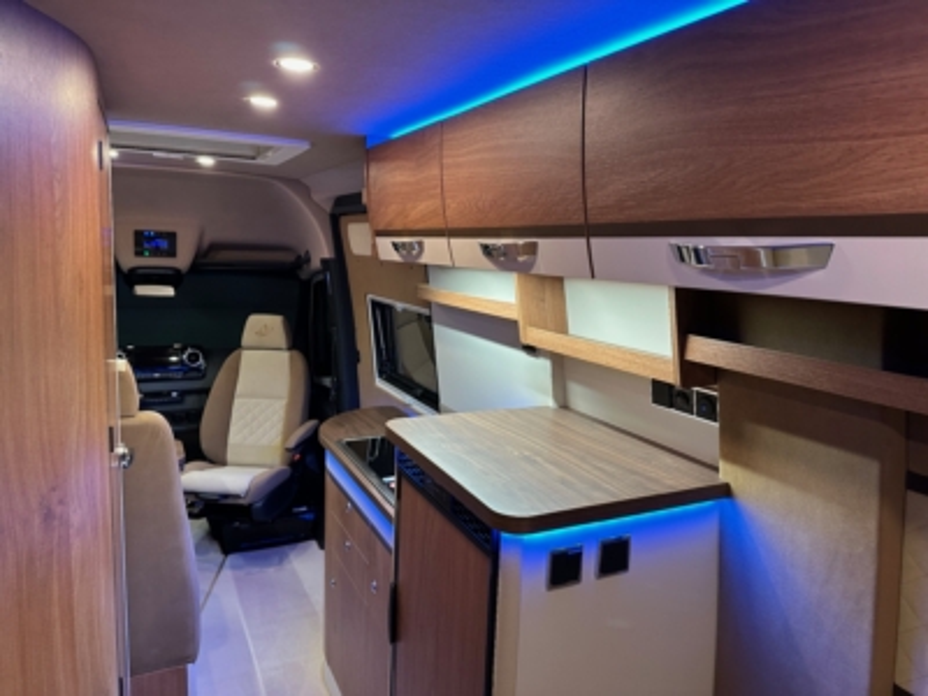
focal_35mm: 24
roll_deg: -2.7
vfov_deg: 56.8
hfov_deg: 71.6
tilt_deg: -9.4
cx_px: 464
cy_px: 348
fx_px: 643
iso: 320
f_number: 1.78
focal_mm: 6.86
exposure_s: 1/60
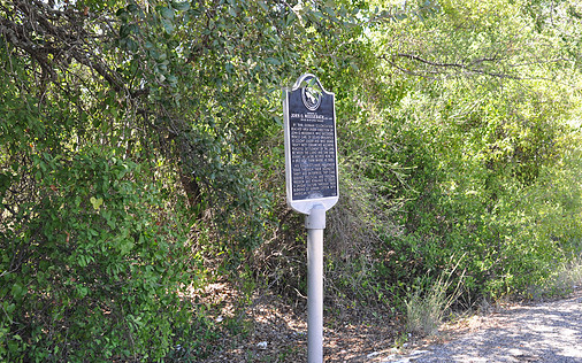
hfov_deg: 47.2
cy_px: 184
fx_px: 666
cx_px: 307
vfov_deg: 30.5
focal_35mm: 42
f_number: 5
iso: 400
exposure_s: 1/100
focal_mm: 24
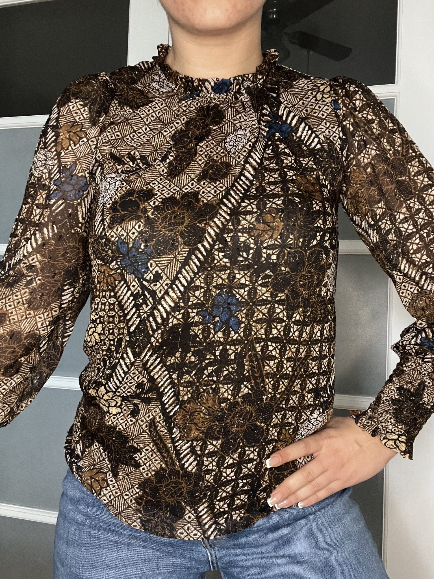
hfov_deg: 46.8
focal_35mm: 30
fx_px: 502
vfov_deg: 60.0
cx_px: 217
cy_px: 290
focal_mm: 2.71
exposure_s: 1/30
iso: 400
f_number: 2.2
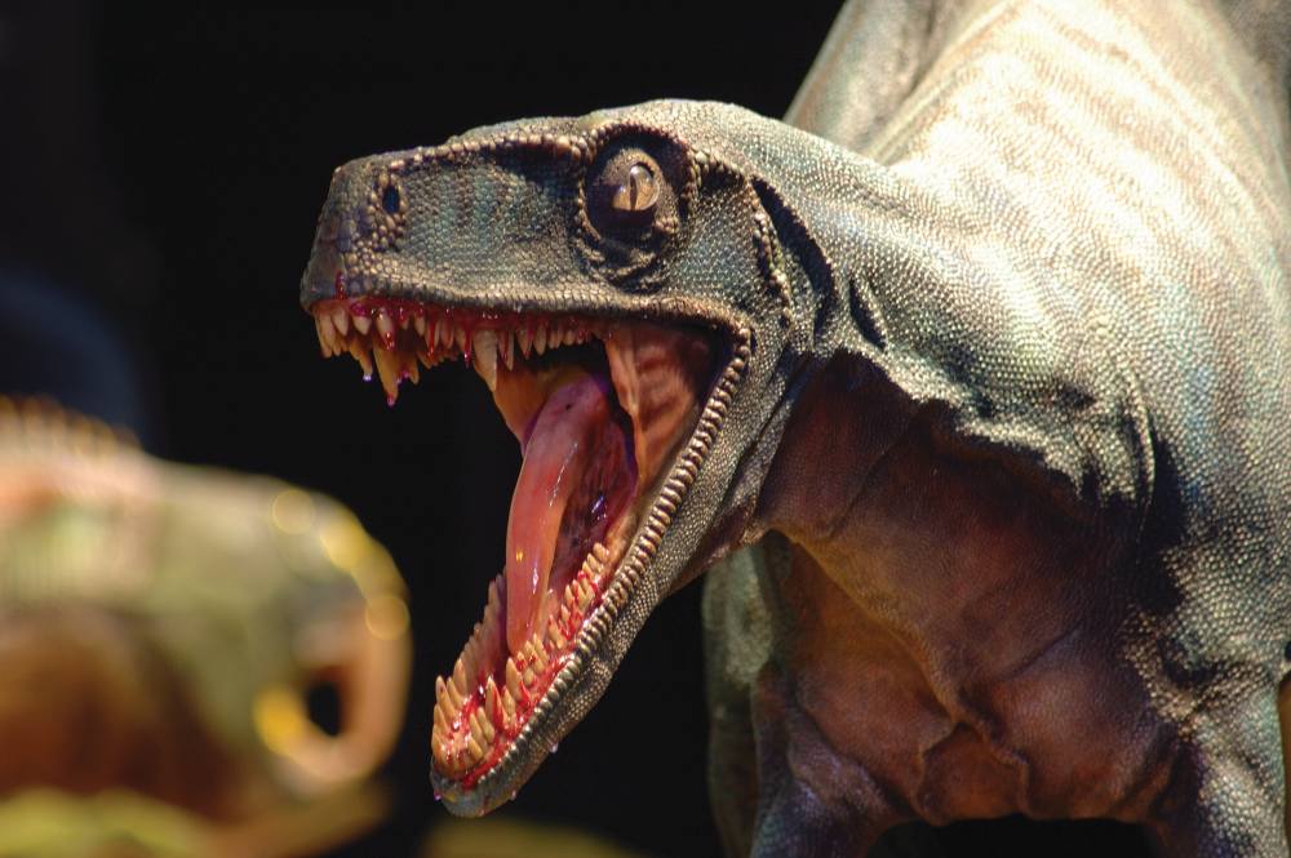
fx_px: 16124
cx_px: 646
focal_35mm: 450
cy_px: 429
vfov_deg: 3.0
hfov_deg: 4.6
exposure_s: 1/2.5
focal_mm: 300
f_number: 7.1
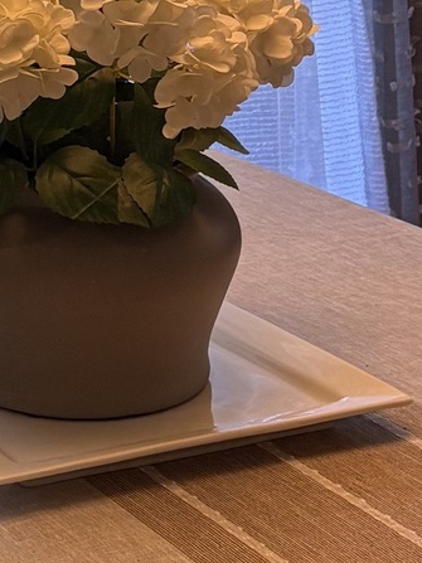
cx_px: -346
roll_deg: +3.2
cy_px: -89
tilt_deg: -7.6
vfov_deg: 14.3
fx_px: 2179
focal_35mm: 134
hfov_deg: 10.4
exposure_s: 1/120
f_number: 1.6
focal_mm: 5.96
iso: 125
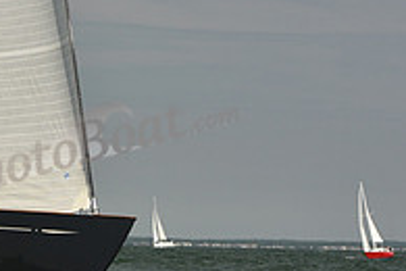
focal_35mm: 208
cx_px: -160
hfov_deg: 9.7
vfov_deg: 6.6
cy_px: 66
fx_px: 2346
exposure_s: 1/1000
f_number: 7.1
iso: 320
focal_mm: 70
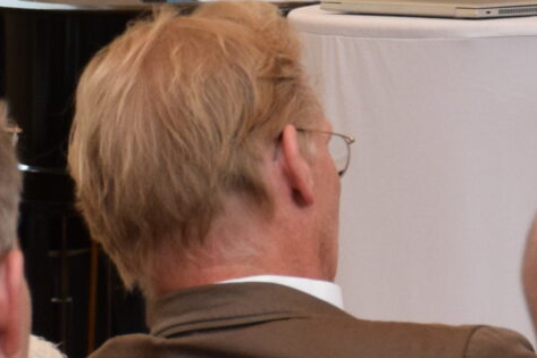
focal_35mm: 366
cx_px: 1225
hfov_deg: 5.5
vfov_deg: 3.7
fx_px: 5453
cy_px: -299
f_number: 6.3
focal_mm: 45
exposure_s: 1/80
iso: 1000
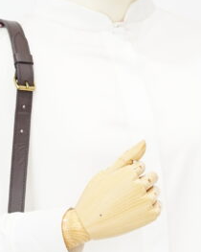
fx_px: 1362
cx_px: 89
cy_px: 258
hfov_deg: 8.4
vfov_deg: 10.5
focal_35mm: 183
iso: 640
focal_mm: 50
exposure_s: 1/6
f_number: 6.3
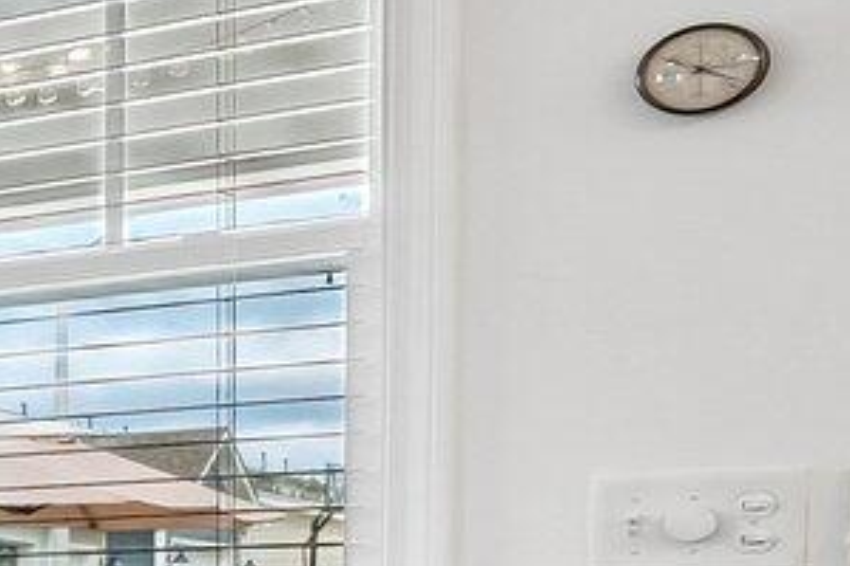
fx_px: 2265
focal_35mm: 96
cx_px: -1916
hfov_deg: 10.5
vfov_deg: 13.8
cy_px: 698
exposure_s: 1/13
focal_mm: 14
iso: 400
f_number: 8
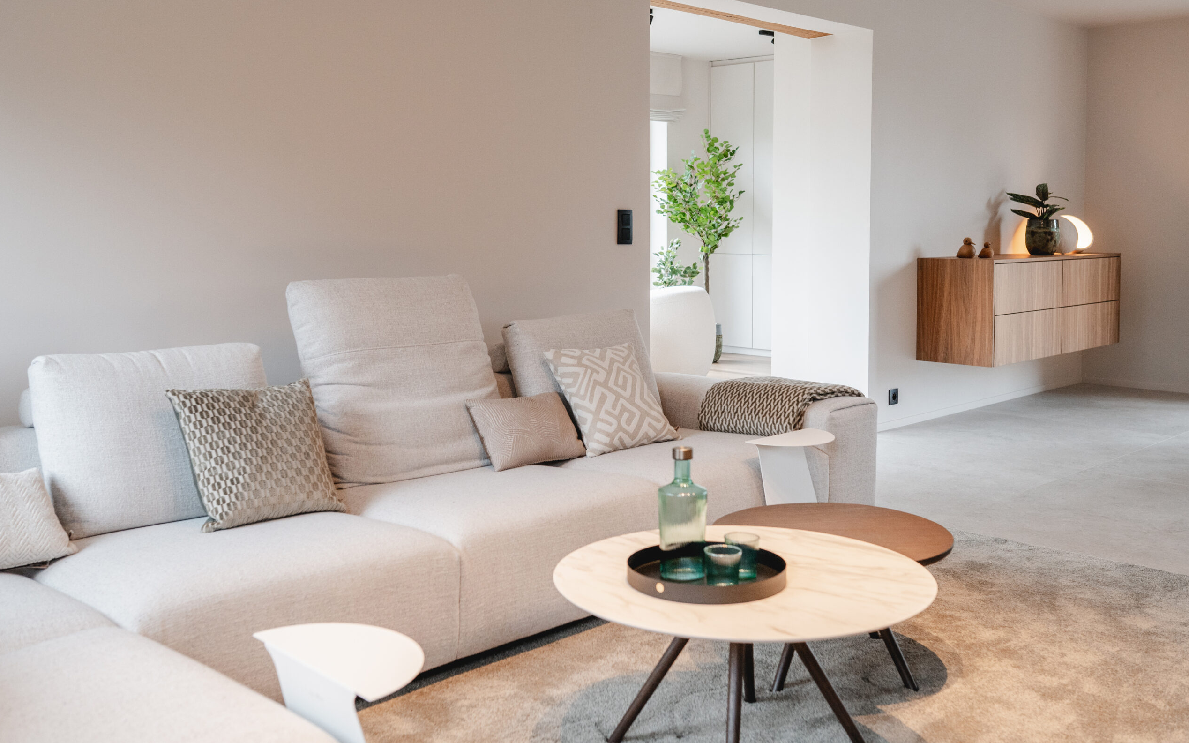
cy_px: 364
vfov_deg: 35.3
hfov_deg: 54.0
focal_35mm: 36
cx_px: 597
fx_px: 1166
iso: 1000
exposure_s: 1/250
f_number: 3.5
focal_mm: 35
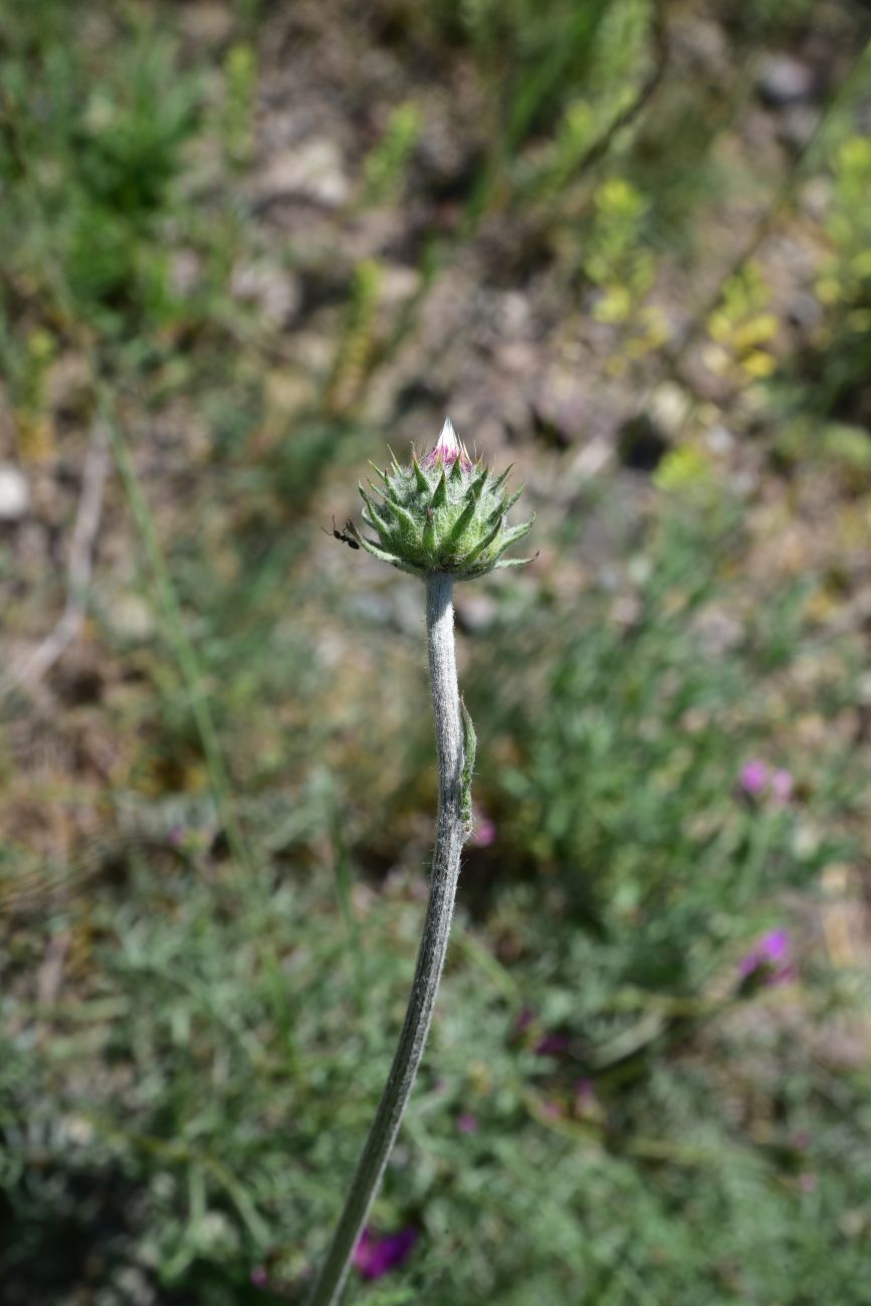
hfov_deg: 19.5
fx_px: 2540
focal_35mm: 70
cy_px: 653
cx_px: 436
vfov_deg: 28.8
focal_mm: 70
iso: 160
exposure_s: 1/125
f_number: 16
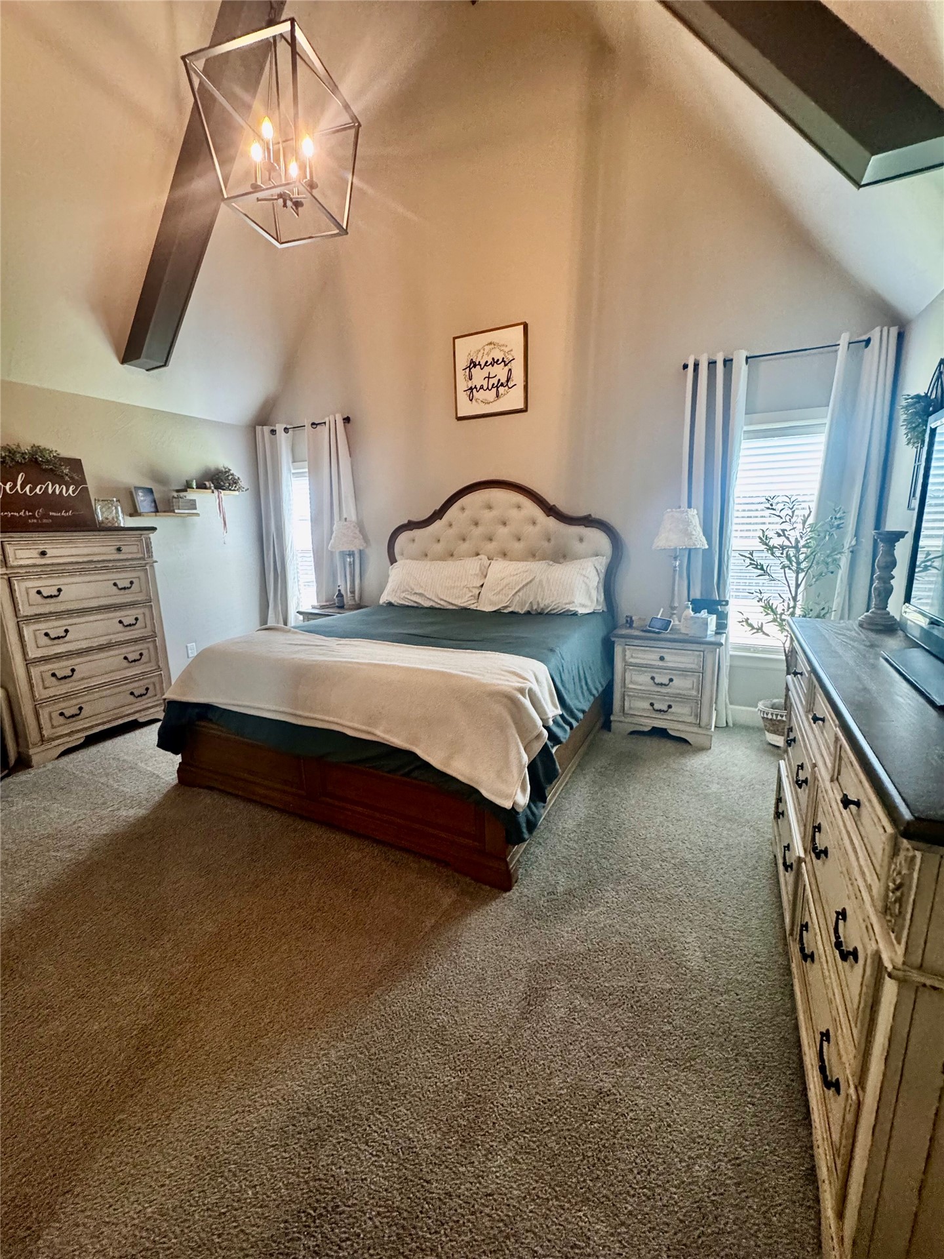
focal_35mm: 14
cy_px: 630
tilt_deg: -10.1
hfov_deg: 85.7
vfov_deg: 102.1
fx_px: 509
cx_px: 472
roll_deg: +2.4
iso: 500
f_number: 2.2
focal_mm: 2.22
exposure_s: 1/60
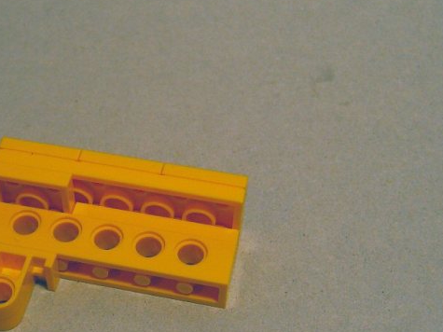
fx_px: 819
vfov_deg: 22.8
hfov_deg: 30.1
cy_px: 236
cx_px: 159
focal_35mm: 64
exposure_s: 1/30
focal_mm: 7.9
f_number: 2.8
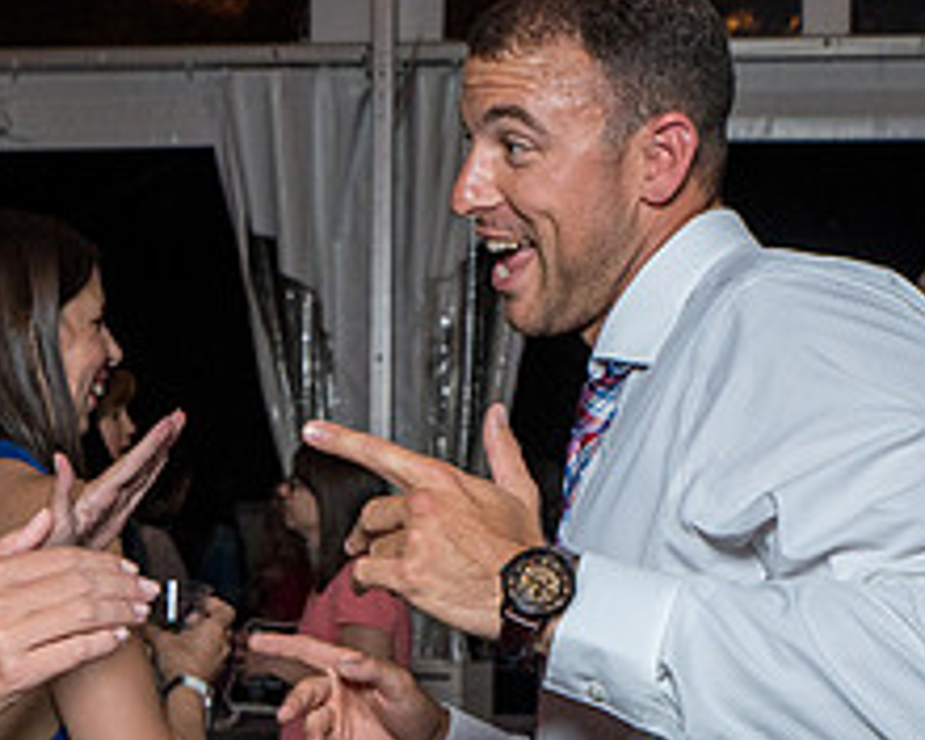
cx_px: 403
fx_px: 2573
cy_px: 584
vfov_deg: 16.3
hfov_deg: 20.4
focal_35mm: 94
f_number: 5.6
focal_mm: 33
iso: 2000
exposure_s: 1/200
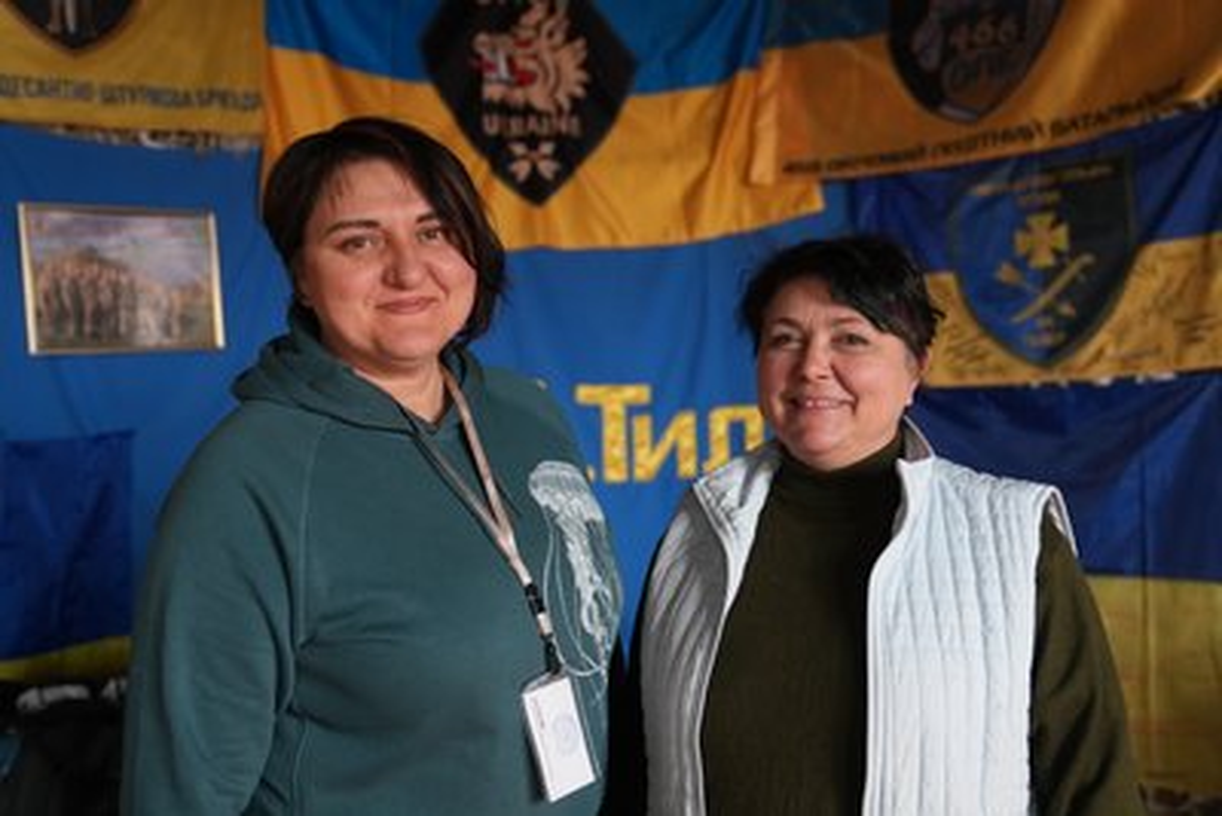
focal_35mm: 36
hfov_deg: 53.1
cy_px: 408
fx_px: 1222
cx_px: 611
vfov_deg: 36.9
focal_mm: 36
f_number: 2.8
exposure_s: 1/250
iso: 1600
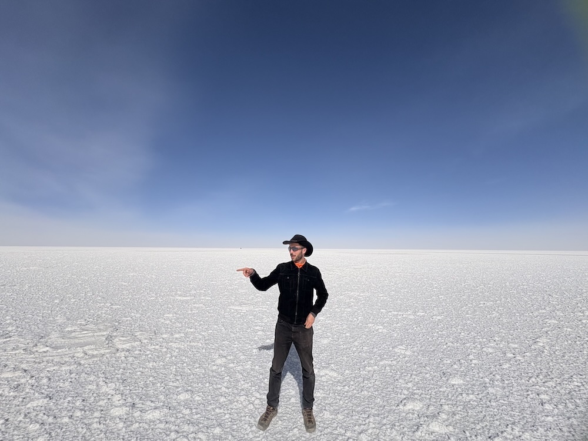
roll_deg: +0.0
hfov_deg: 102.1
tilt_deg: +8.1
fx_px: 238
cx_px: 294
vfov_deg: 85.7
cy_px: 220
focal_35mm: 14
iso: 50
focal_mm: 2.22
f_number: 2.2
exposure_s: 1/6135
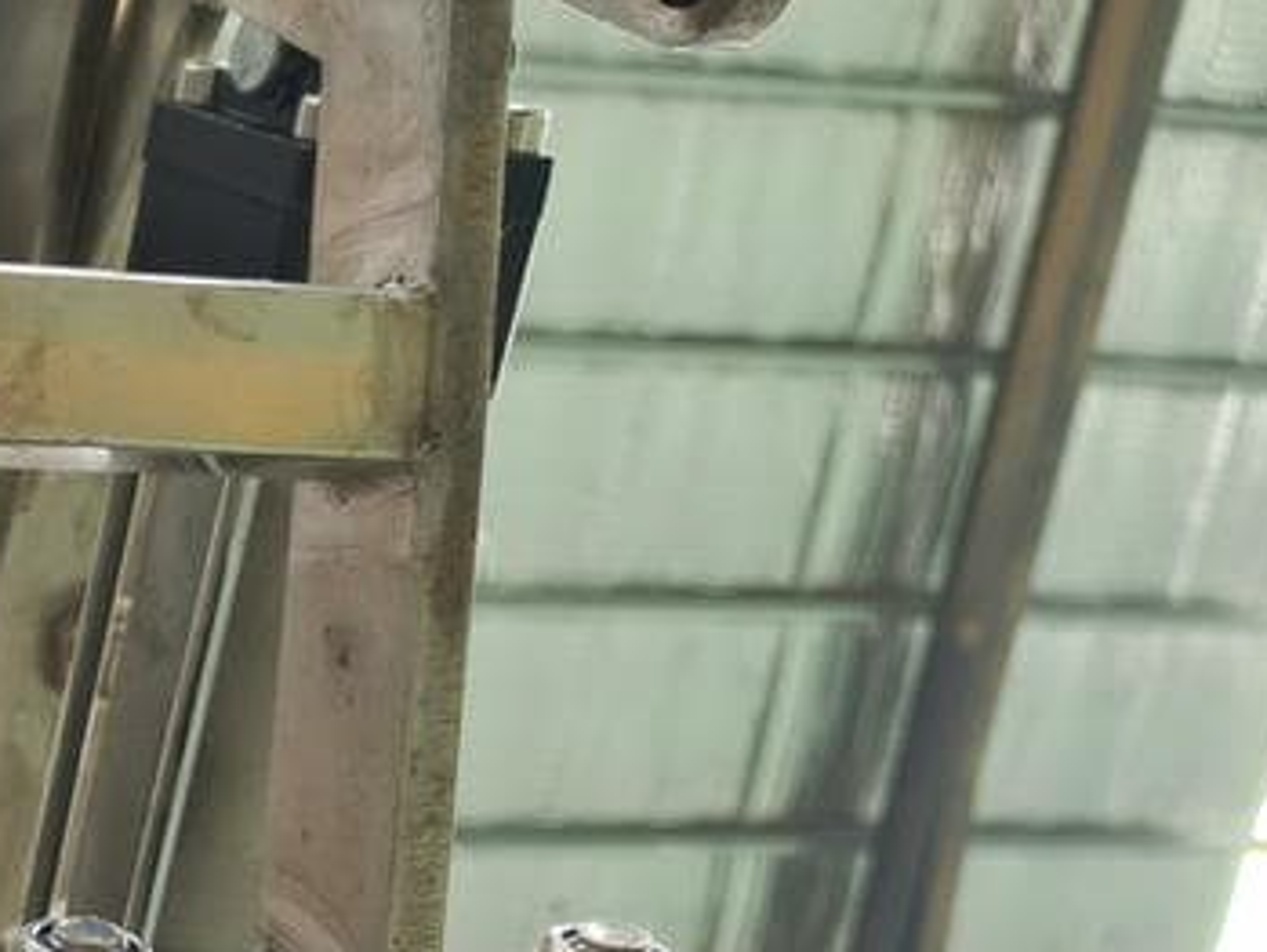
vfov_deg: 17.0
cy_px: 1395
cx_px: -657
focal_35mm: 79
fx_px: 2893
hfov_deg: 20.8
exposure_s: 1/80.1
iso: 80
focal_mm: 5.56
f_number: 1.88
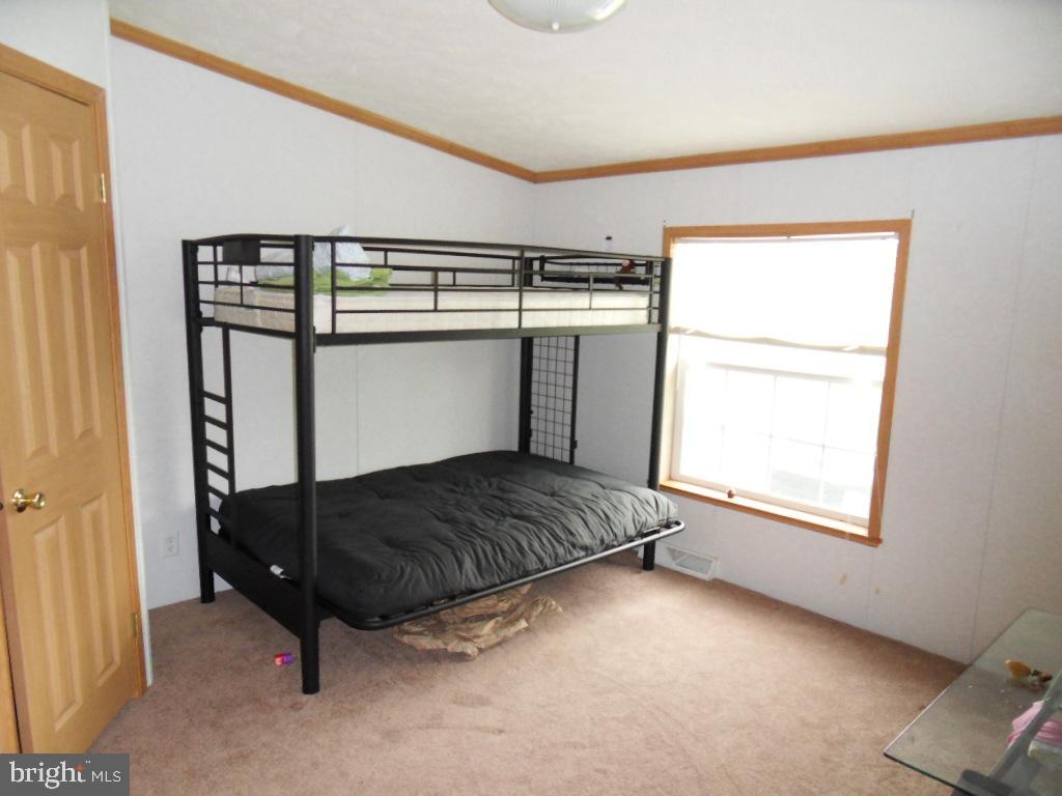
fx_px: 736
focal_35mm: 24
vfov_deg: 56.8
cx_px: 531
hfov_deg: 71.6
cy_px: 398
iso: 200
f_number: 3.3
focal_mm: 4.2
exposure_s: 1/30
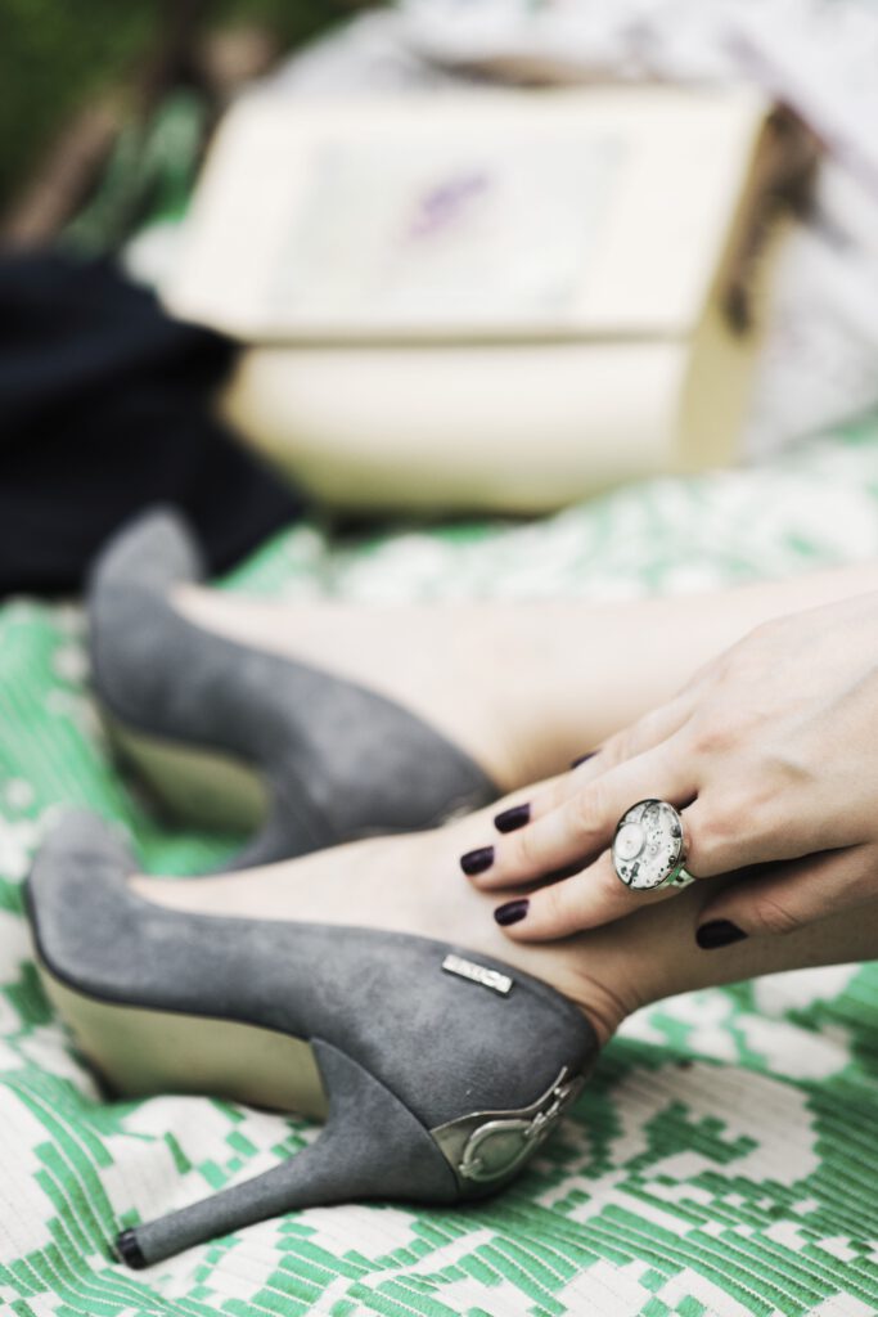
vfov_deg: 23.9
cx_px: 439
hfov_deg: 16.1
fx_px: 3108
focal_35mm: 85
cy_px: 658
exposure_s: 1/320
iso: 400
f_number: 2.5
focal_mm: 85
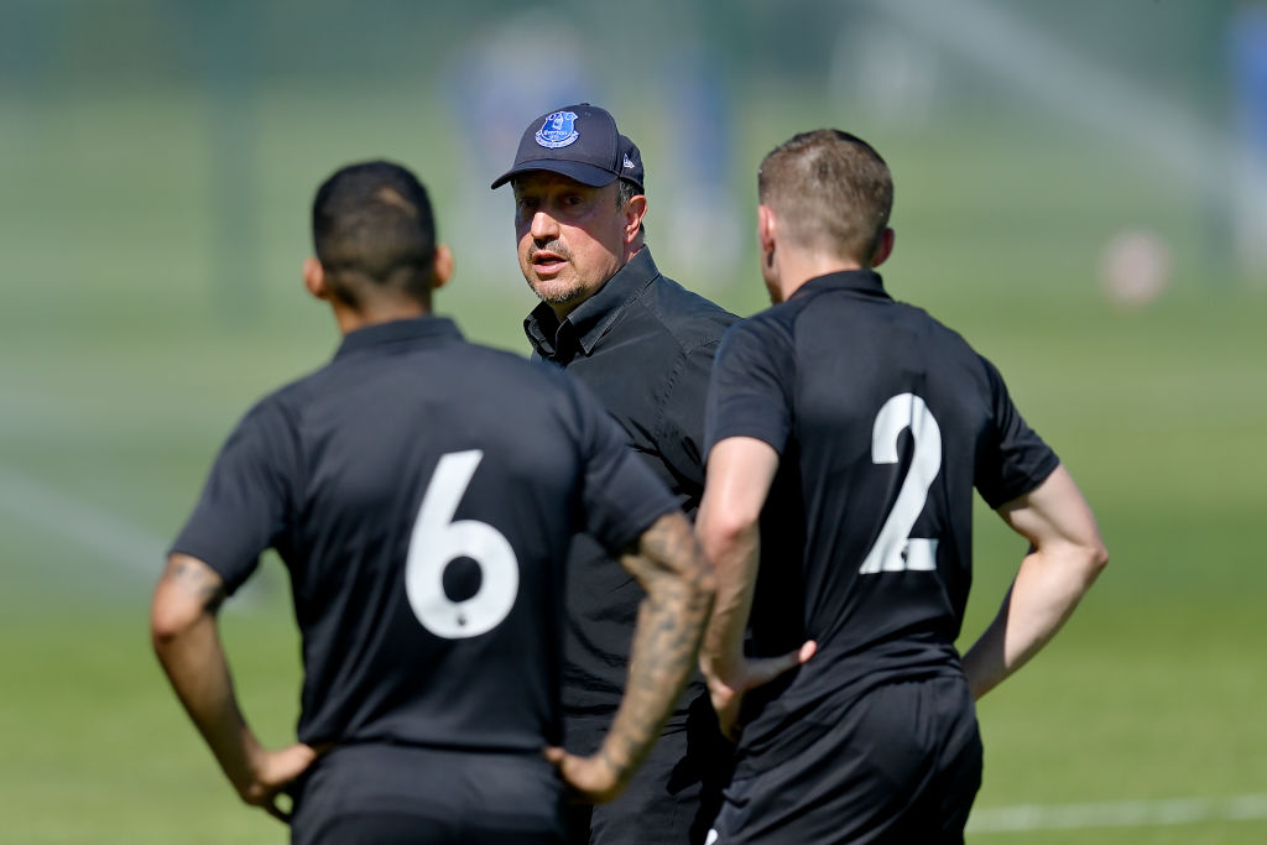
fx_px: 14079
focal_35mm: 400
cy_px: 422
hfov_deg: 5.2
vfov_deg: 3.4
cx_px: 634
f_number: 2.8
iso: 160
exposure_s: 1/3200
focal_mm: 400
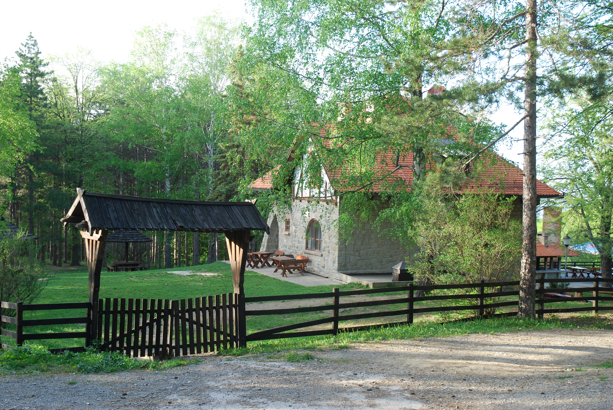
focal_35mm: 51
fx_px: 869
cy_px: 205
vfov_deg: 26.6
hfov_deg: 38.8
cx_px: 306
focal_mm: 34
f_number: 5.6
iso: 320
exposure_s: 1/125
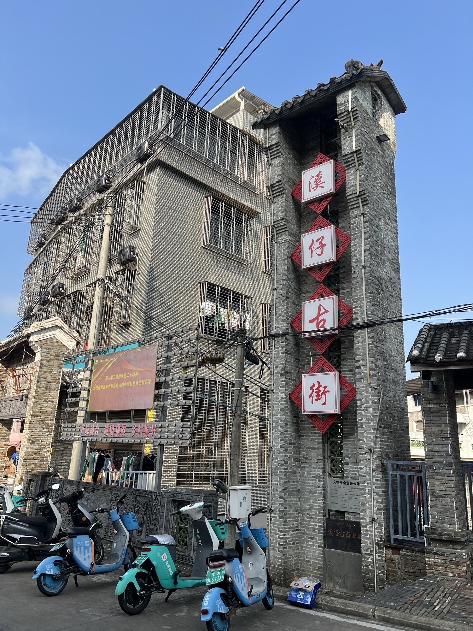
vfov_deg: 67.3
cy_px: 316
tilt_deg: +16.3
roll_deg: -2.7
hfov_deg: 53.1
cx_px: 236
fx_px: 474
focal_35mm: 26
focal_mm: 5.7
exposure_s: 1/2008
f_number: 1.5
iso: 50
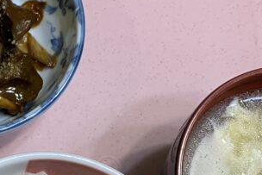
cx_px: -56
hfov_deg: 20.8
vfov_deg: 14.7
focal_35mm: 91
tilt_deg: -77.7
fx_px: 663
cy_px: 187
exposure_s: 1/60
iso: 80
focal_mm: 4.25
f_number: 1.8
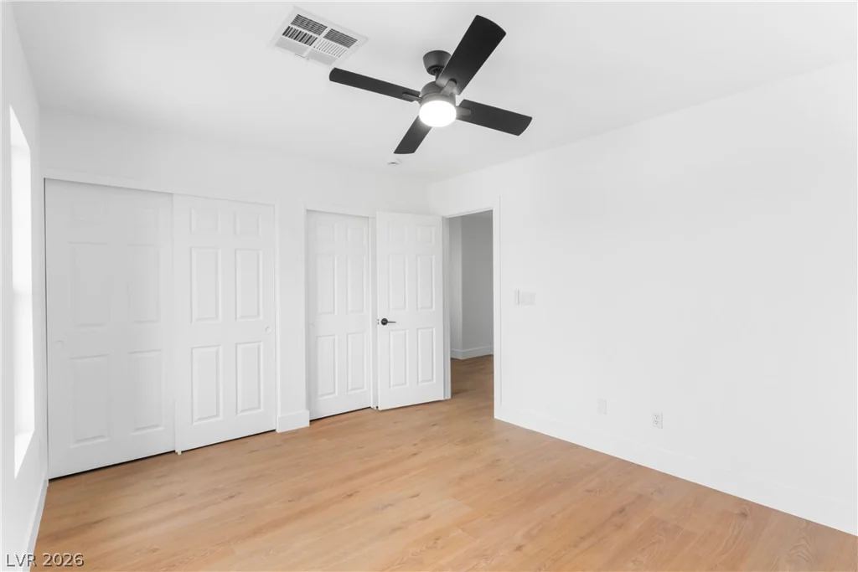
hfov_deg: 93.3
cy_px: 286
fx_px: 405
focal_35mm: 17
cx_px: 429
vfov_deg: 70.5
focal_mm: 17
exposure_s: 1/5
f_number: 8
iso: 400
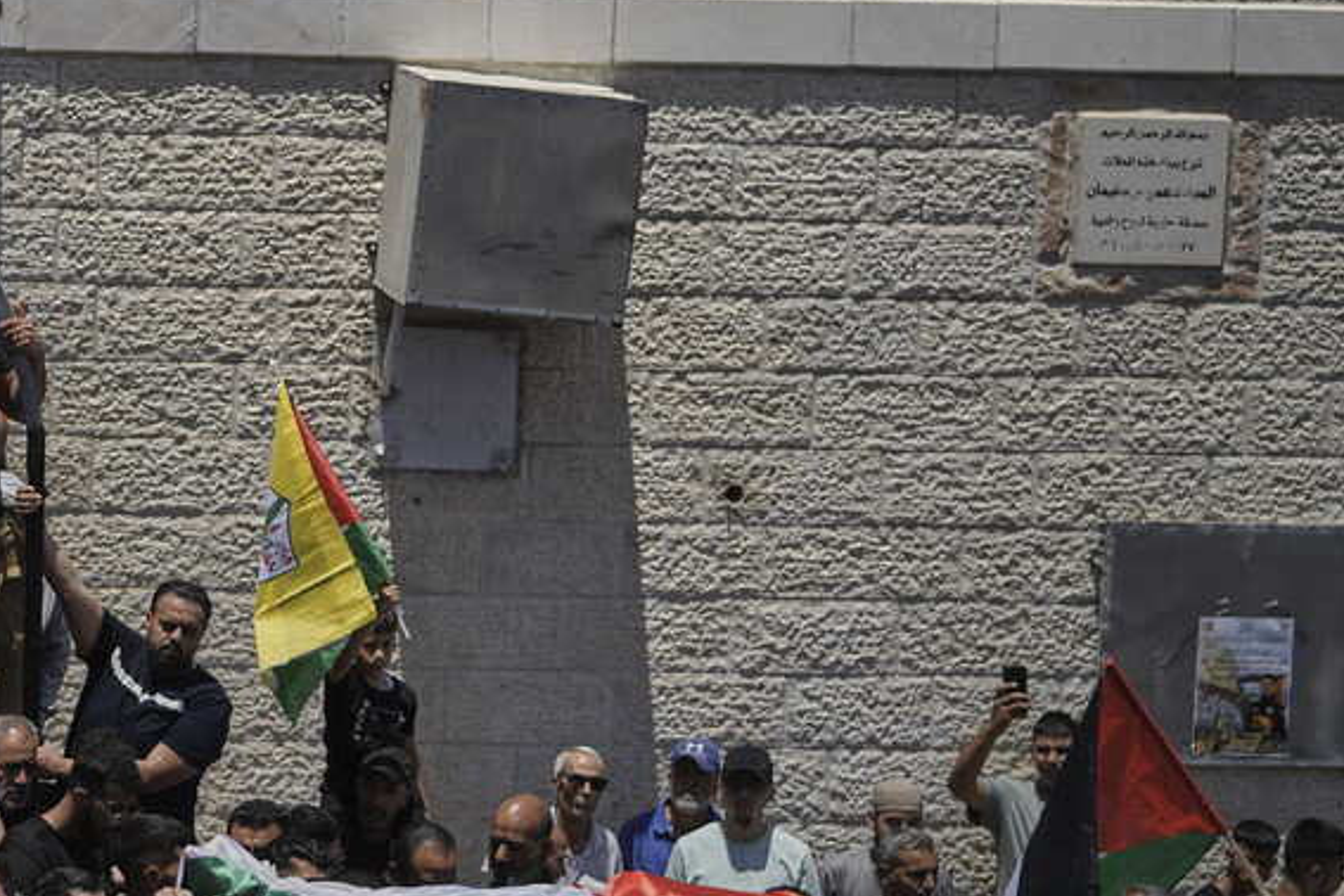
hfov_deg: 14.1
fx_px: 5264
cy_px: 302
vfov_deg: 9.7
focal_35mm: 141
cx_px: -315
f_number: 2
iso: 100
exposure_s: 1/6400
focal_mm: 50
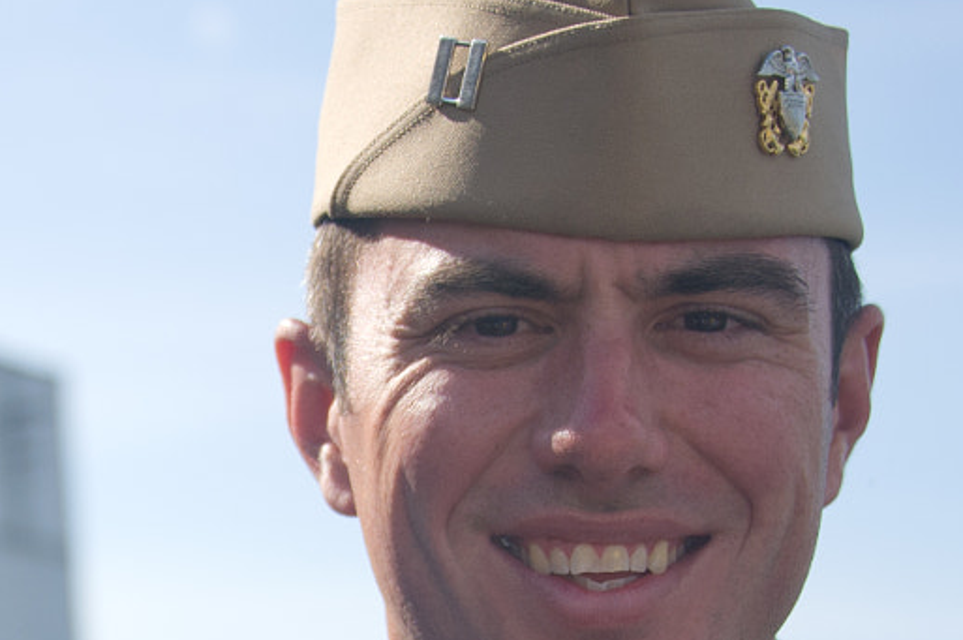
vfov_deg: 8.7
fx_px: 4169
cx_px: 43
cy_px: 797
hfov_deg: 13.0
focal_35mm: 156
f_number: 4.5
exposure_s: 1/2000
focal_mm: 50
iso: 200
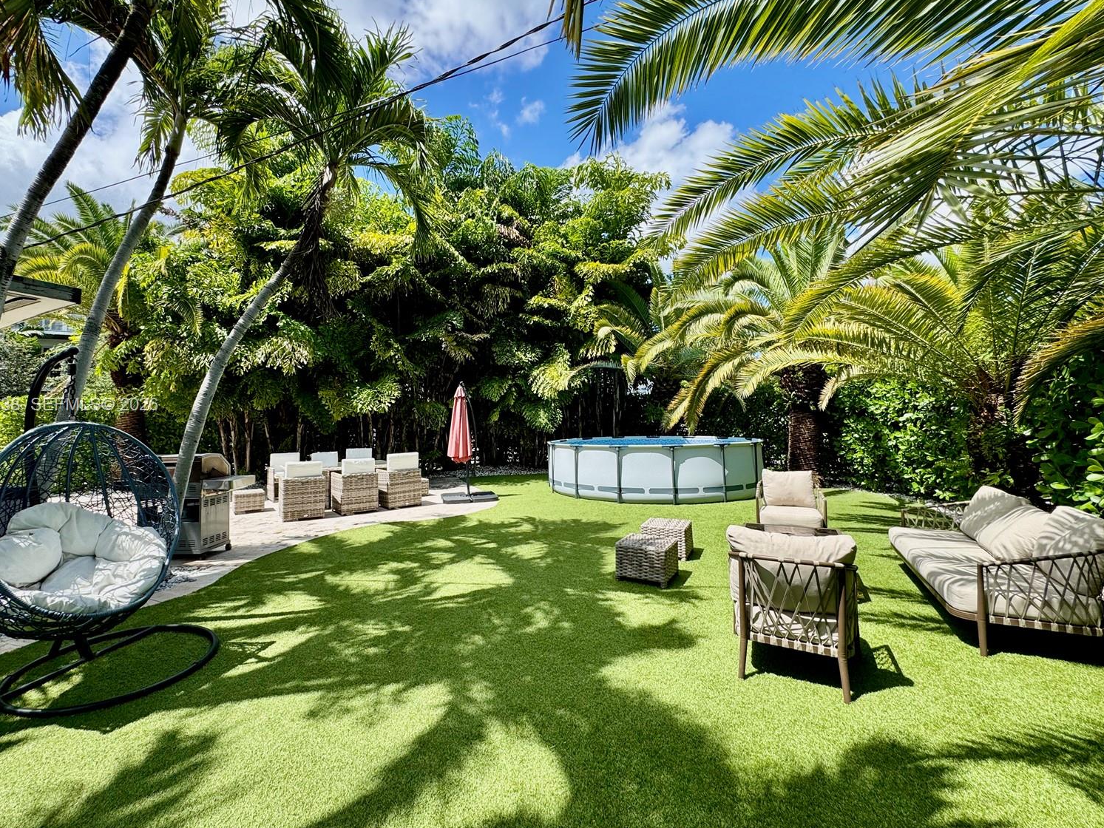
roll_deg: +1.1
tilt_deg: +2.6
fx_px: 478
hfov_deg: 98.1
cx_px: 520
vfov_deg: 81.7
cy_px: 406
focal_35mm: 15
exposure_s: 1/821
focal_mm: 2.22
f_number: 2.2
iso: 40
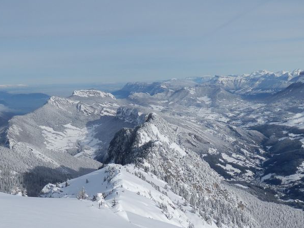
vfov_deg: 29.1
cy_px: 135
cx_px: 151
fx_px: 439
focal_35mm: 50
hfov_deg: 38.2
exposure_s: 1/500
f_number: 9.7
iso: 160
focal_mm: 6
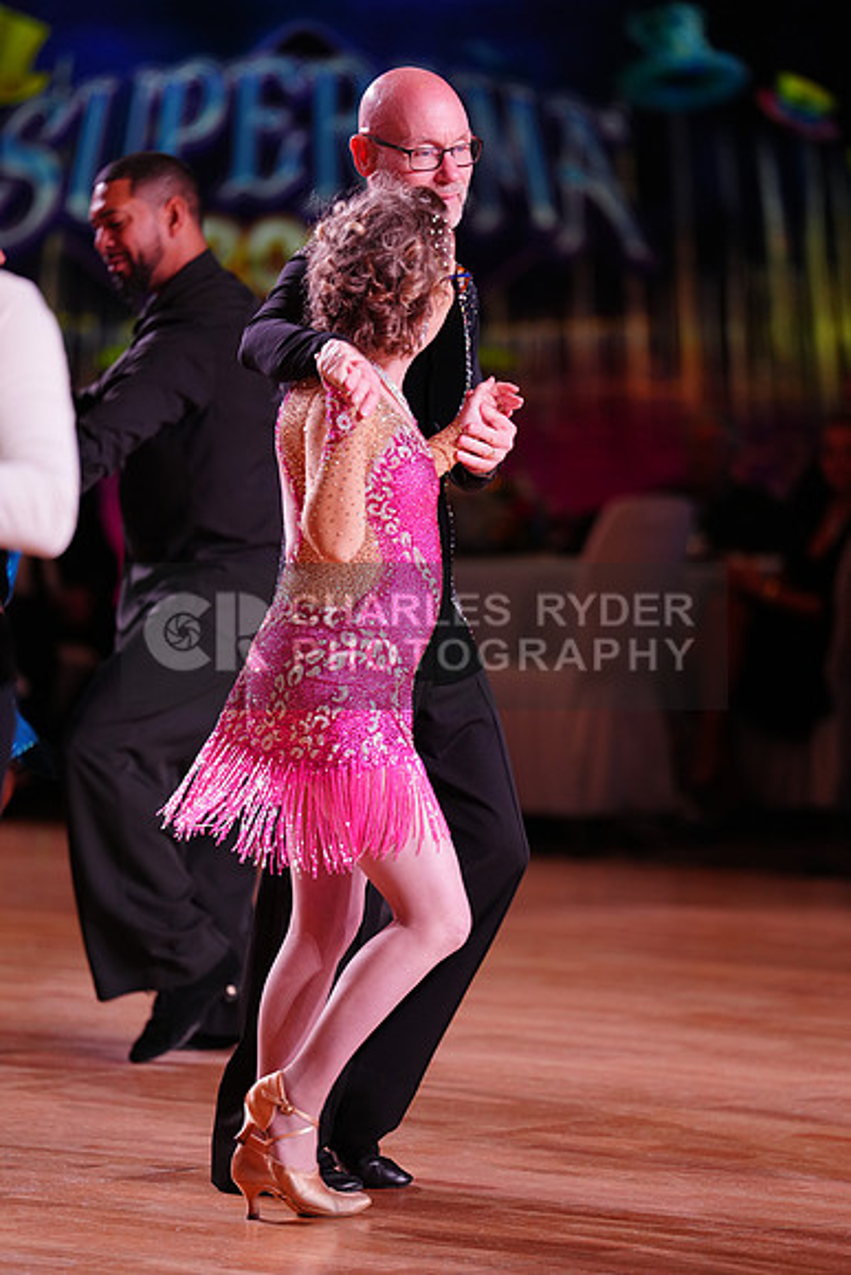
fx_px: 6768
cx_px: 426
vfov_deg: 10.8
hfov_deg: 7.2
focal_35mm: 191
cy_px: 638
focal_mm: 191
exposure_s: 1/250
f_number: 2.8
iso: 800
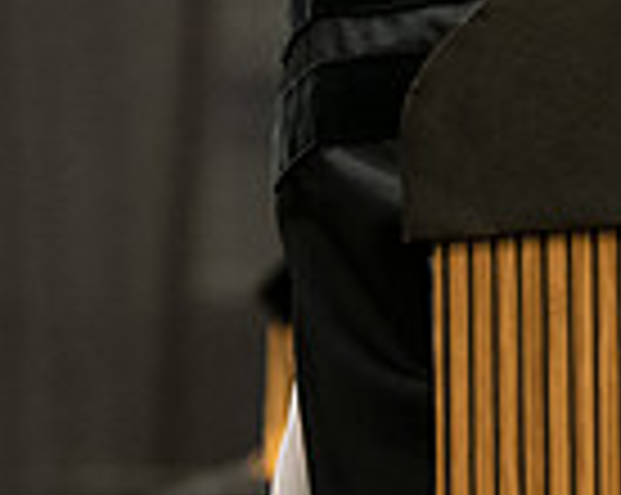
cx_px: 760
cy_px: -110
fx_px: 8406
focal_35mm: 458
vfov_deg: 3.4
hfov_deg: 4.2
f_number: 3.5
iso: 3200
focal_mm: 116
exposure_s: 1/200
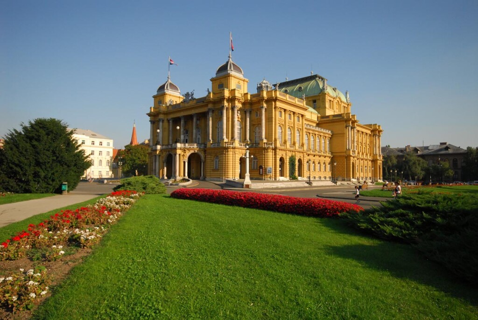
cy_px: 160
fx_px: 299
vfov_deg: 56.3
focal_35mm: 22
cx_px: 239
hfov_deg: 77.2
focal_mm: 15
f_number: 8
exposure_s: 1/1000
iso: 500
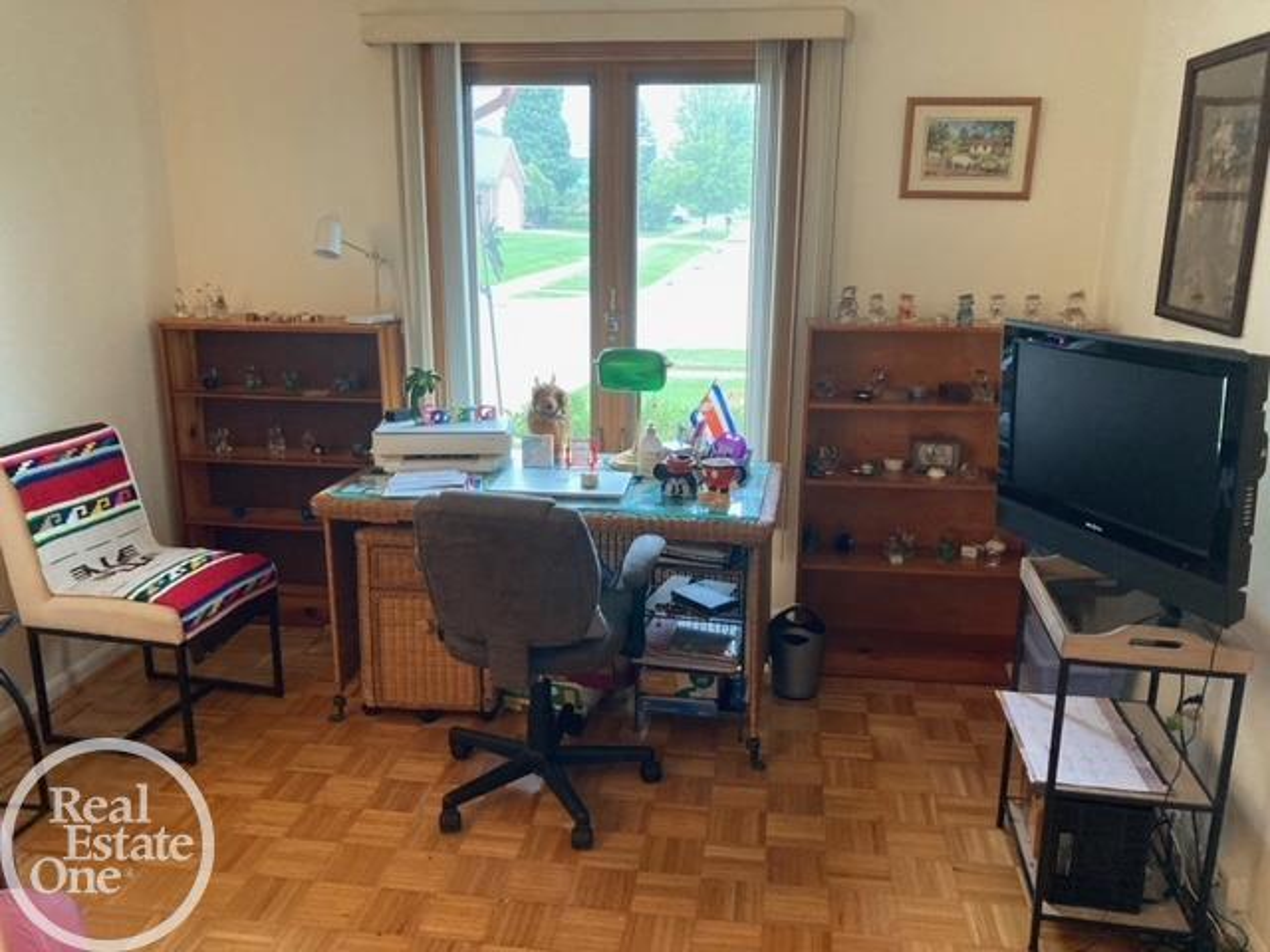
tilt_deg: -13.6
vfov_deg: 49.7
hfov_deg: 63.4
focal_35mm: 28
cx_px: 635
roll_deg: -1.1
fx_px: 1027
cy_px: 476
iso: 320
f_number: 1.8
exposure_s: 1/60
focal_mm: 3.99
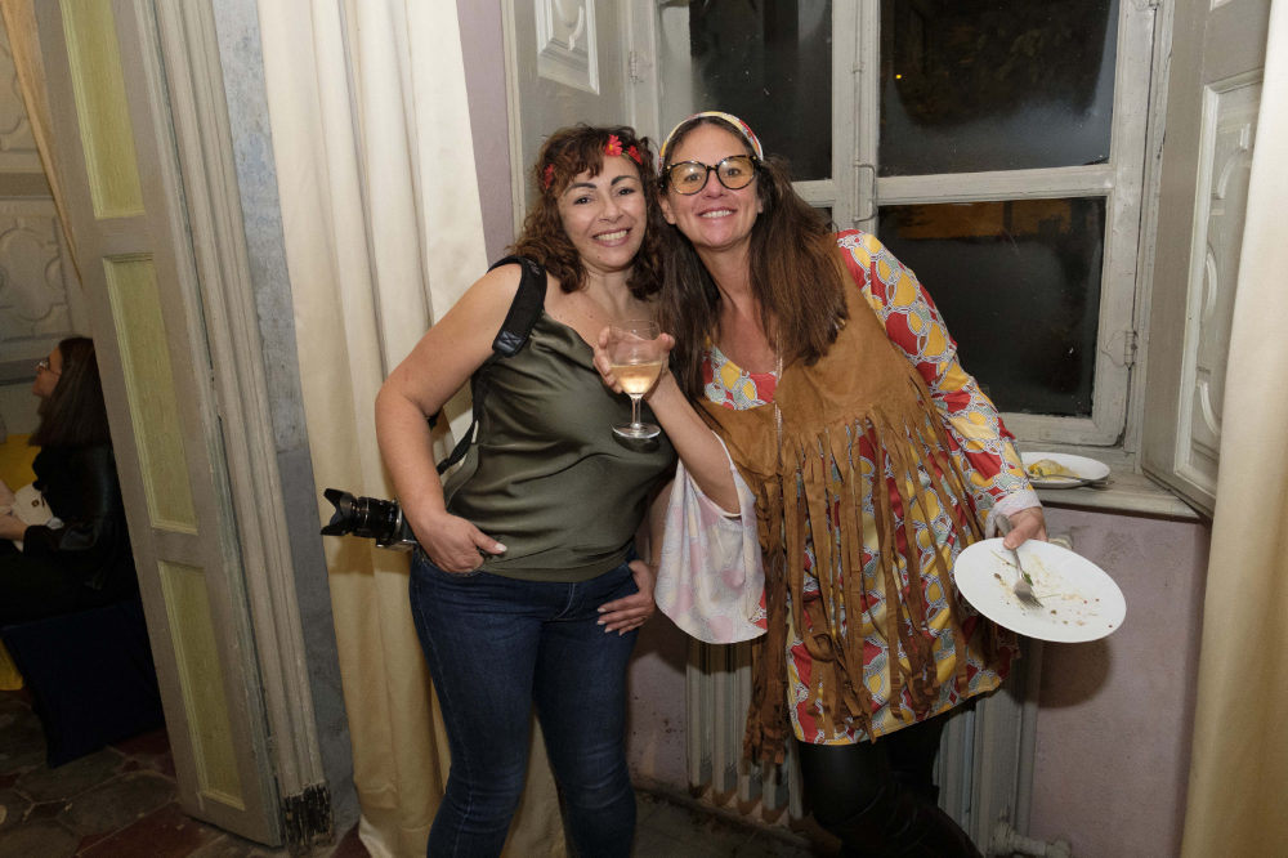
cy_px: 429
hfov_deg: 71.5
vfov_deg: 51.3
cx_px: 644
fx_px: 894
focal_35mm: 25
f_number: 4
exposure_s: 1/100
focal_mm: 16.5
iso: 6400
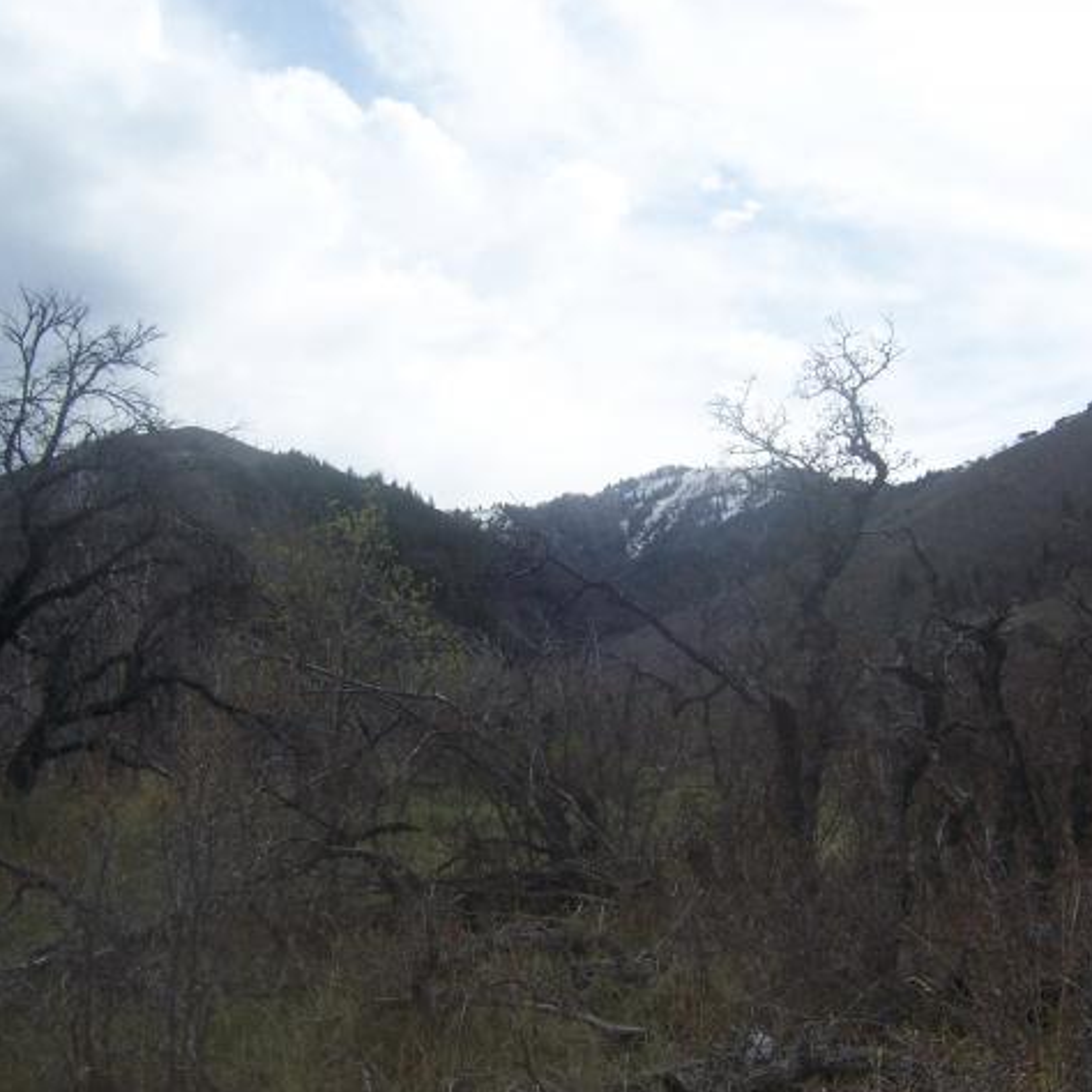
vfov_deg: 39.2
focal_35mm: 43
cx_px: 620
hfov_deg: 39.1
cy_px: 546
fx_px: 1535
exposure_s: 1/500
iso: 80
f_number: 4.5
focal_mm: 6.2
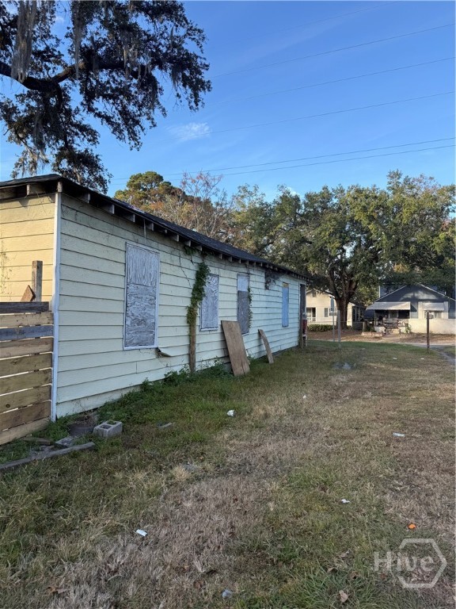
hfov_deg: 56.8
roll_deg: -0.9
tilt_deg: +1.7
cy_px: 304
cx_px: 228
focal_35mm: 24
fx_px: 422
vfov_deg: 71.6
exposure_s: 1/868
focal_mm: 6.76
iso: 80
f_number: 1.78
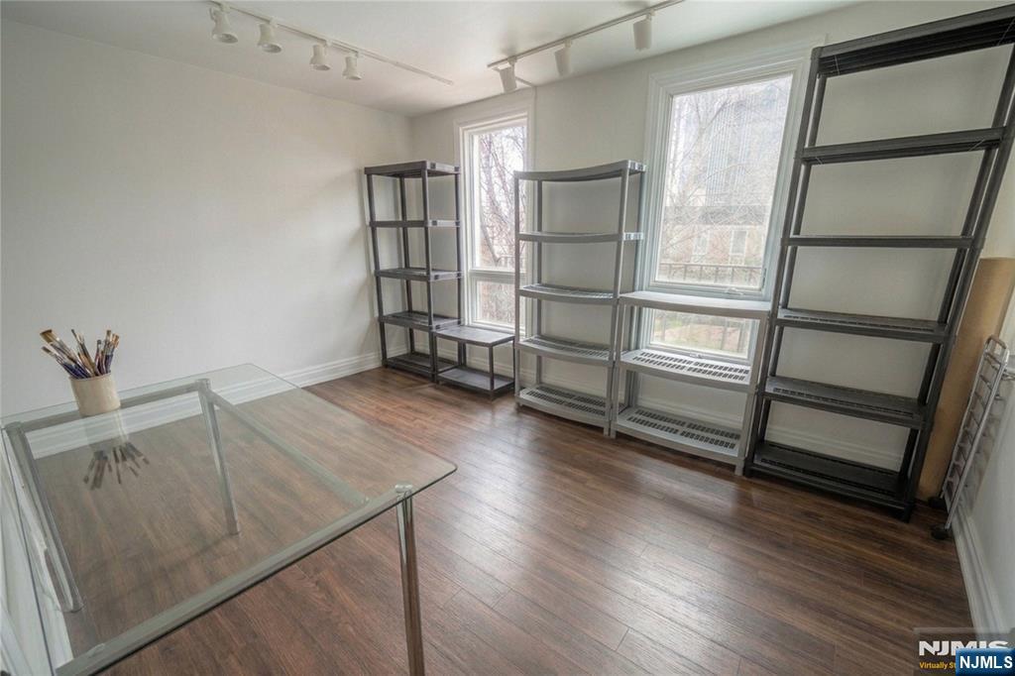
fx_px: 395
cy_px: 338
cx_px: 508
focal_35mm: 14
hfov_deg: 104.3
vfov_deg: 81.2
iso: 640
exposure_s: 1/250
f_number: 8
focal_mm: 14
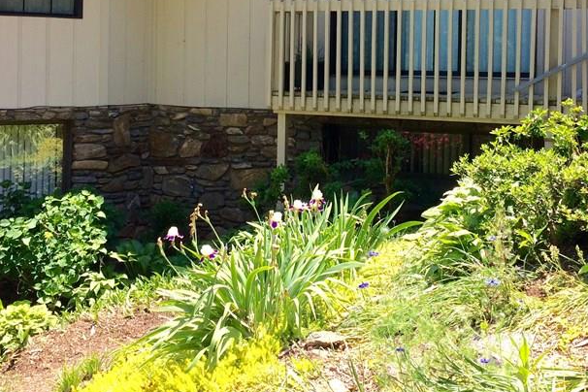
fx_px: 833
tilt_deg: +1.4
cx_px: 310
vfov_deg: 25.9
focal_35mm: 51
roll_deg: +0.1
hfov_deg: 38.9
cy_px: 64
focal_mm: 4.15
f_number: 2.2
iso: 32
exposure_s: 1/912
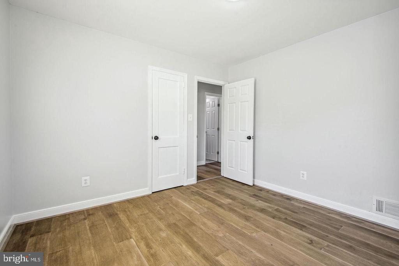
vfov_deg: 73.8
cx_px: 200
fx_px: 177
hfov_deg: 96.7
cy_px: 133
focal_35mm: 16
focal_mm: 16
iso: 400
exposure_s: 1/30
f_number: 8
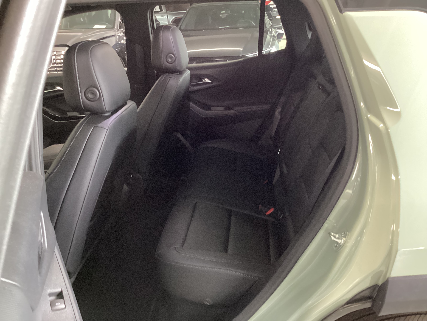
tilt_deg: -23.3
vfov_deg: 45.4
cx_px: 214
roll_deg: +2.5
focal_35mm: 31
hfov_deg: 58.4
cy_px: 160
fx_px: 382
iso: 320
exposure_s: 1/25
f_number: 2.4
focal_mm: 3.3
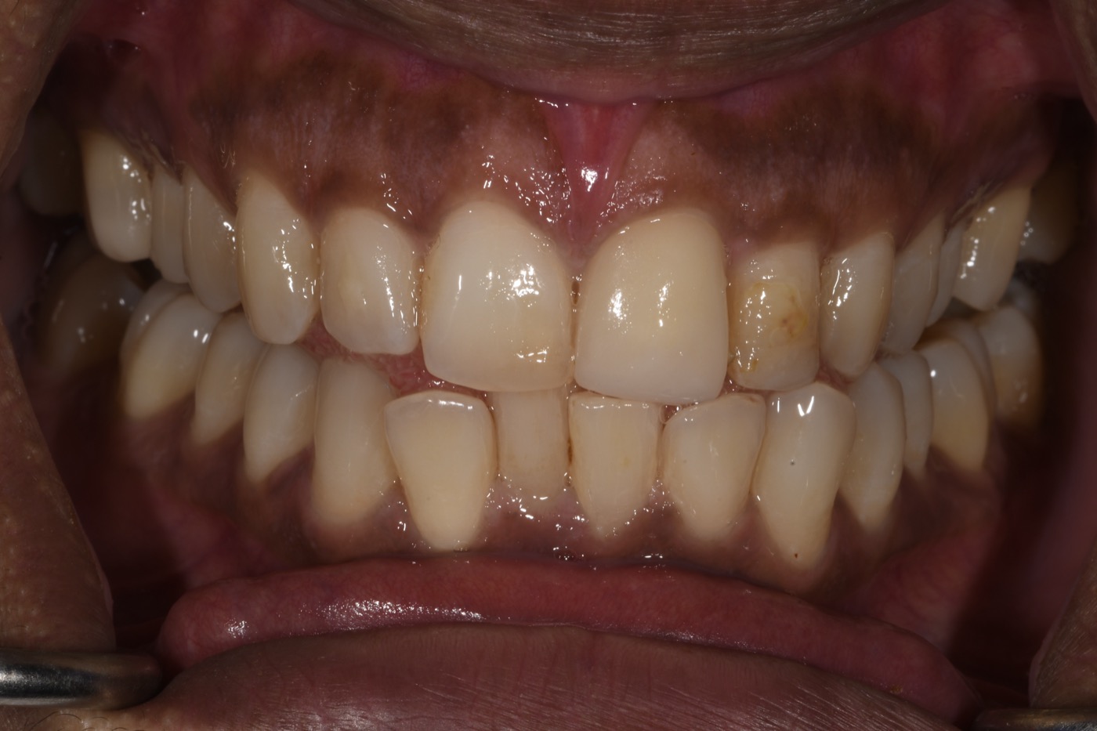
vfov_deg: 10.8
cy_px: 366
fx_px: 3869
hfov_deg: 16.1
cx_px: 548
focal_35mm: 127
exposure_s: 1/60
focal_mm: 85
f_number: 36
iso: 100
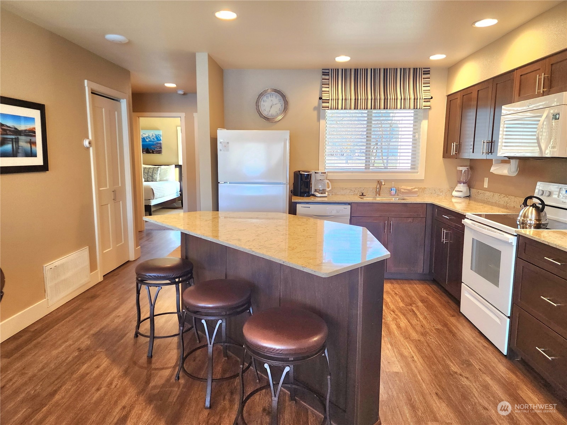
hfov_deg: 73.9
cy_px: 212
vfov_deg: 58.9
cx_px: 284
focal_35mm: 23
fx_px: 377
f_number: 1.8
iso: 200
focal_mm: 6.4
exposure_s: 1/120
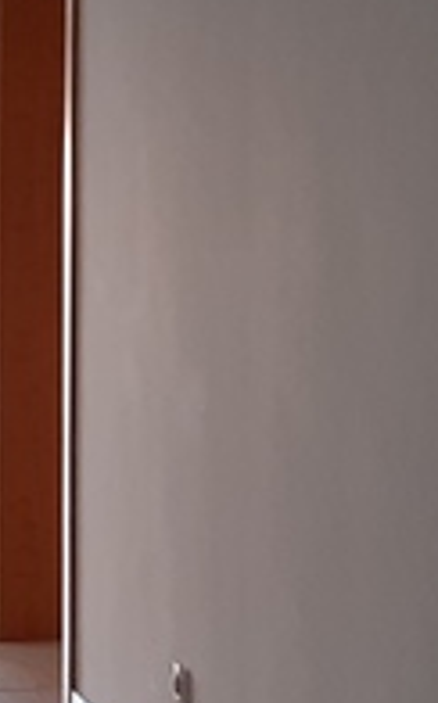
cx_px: -140
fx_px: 2241
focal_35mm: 117
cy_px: 334
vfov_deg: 17.8
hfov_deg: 10.9
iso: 100
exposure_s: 1/50
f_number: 1.7
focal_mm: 3.93
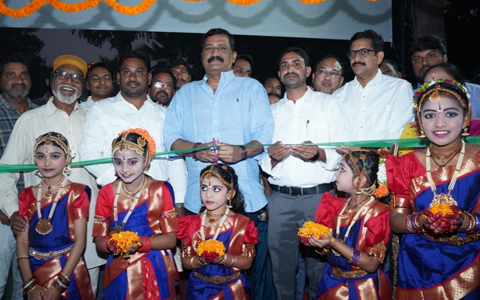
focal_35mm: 29
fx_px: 379
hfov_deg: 64.6
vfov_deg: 43.2
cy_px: 143
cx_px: 238
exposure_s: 1/125
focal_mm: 28
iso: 1000
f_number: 8
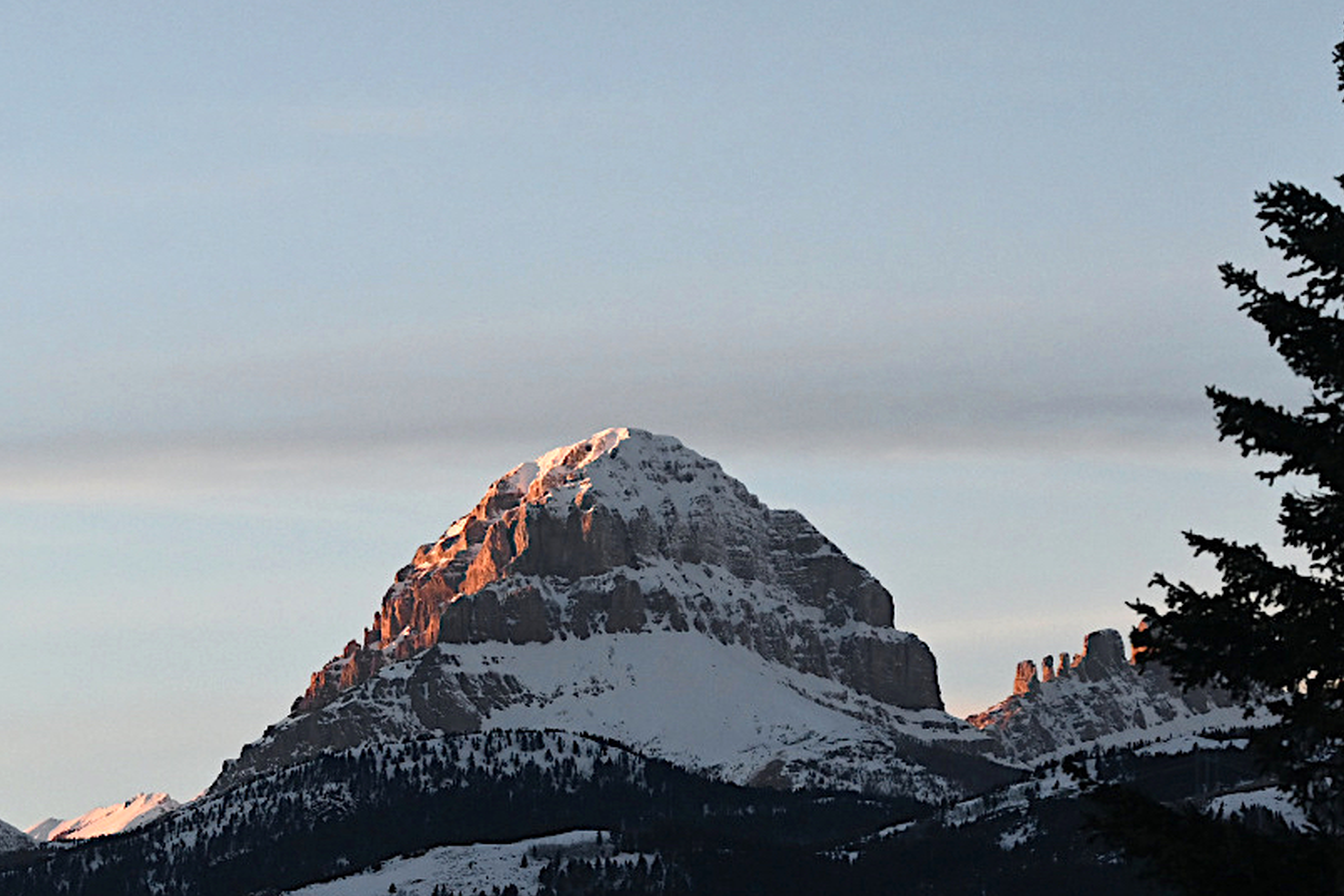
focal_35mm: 224
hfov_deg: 9.2
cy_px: 710
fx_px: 8362
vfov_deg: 6.1
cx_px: 261
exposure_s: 1/320
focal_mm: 80
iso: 1000
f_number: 8
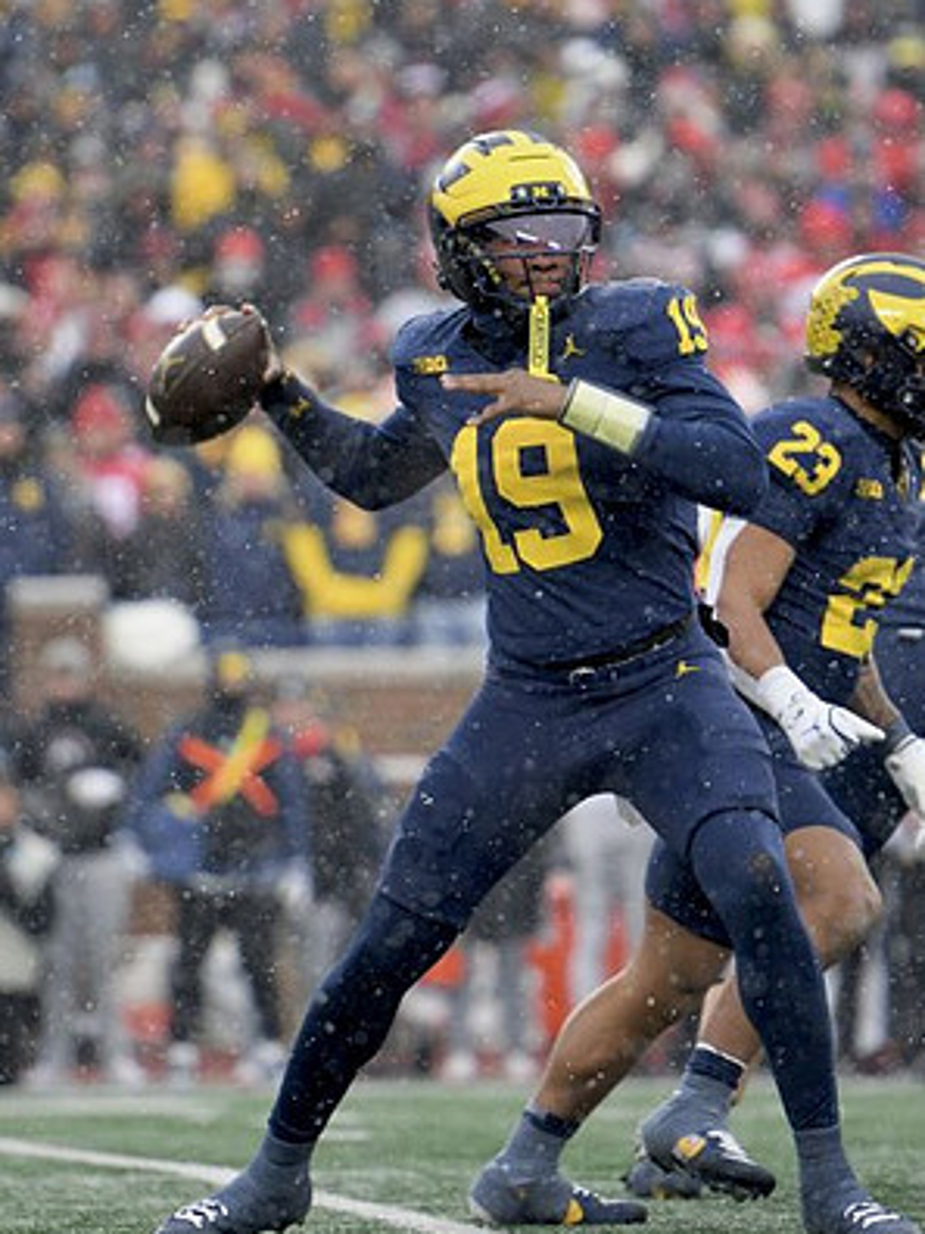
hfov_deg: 4.7
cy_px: 642
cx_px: 462
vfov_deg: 6.2
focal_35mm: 319
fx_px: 11366
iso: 800
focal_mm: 195
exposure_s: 1/1000
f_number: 2.8
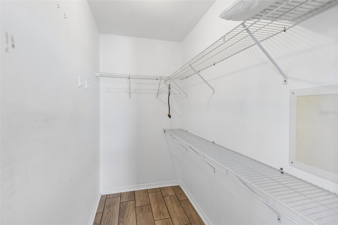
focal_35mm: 16
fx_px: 150
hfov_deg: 96.7
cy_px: 112
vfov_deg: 73.7
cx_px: 169
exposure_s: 1/15
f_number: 8
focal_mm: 16
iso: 400
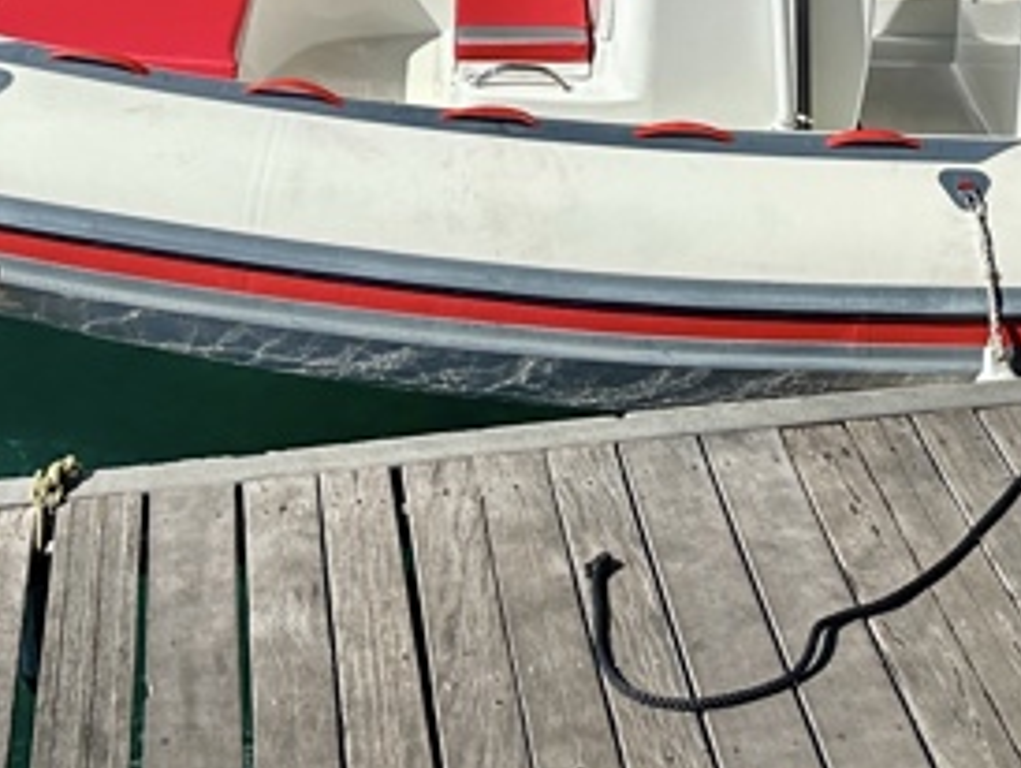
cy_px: -377
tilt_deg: -9.8
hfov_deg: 23.0
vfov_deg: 16.1
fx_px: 2480
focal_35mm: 84
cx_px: 771
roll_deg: -1.4
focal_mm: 6.86
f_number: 1.78
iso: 80
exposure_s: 1/6623
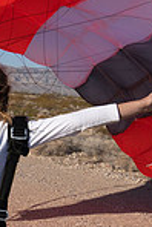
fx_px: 594
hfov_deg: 13.5
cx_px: -94
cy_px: 133
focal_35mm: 94
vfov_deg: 21.6
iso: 800
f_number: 11
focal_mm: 24
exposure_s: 1/2000
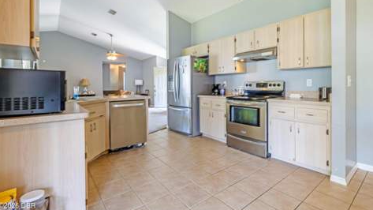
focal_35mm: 18
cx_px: 187
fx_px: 173
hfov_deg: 94.2
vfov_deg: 62.1
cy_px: 90
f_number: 9
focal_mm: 11
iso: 250
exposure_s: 1/60
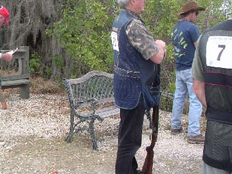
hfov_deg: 35.2
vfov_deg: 26.9
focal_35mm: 54
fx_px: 362
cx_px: 75
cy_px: 56
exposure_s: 1/150
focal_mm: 6
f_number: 2.8
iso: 50
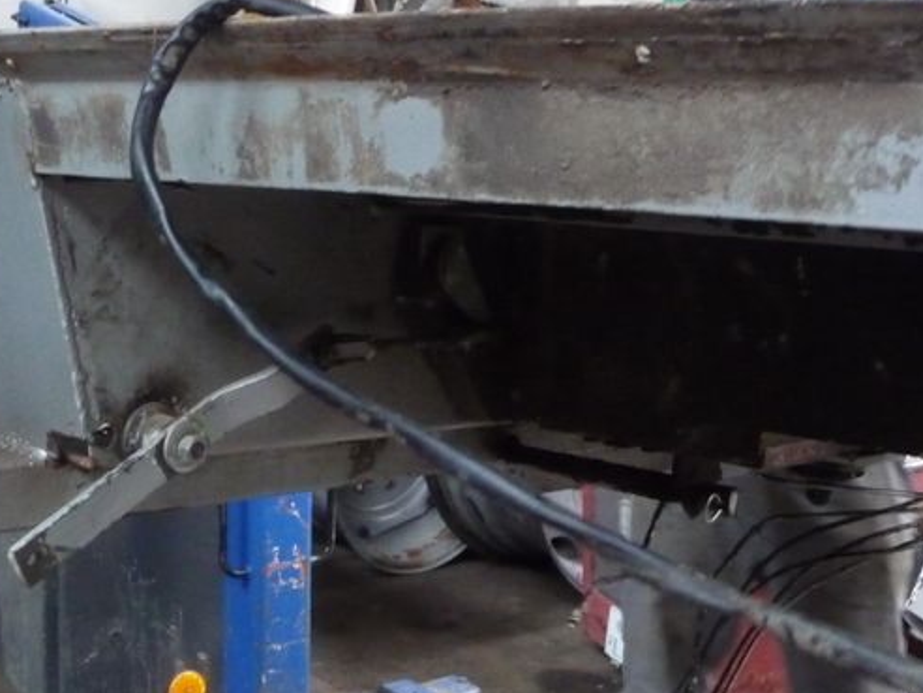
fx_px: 1387
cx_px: 392
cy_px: 545
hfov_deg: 36.7
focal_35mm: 52
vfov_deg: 27.5
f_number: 3.5
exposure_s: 1/10
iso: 800
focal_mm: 5.3
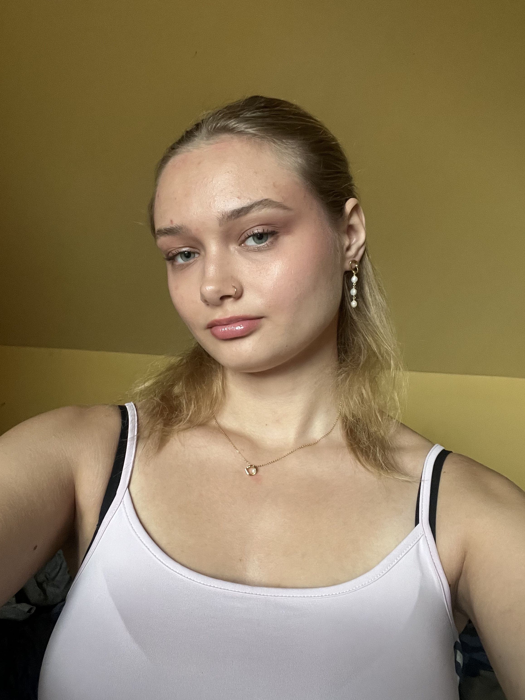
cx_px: 262
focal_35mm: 30
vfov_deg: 60.0
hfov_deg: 46.8
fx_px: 607
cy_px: 350
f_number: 2.2
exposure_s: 1/59
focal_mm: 2.71
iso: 400
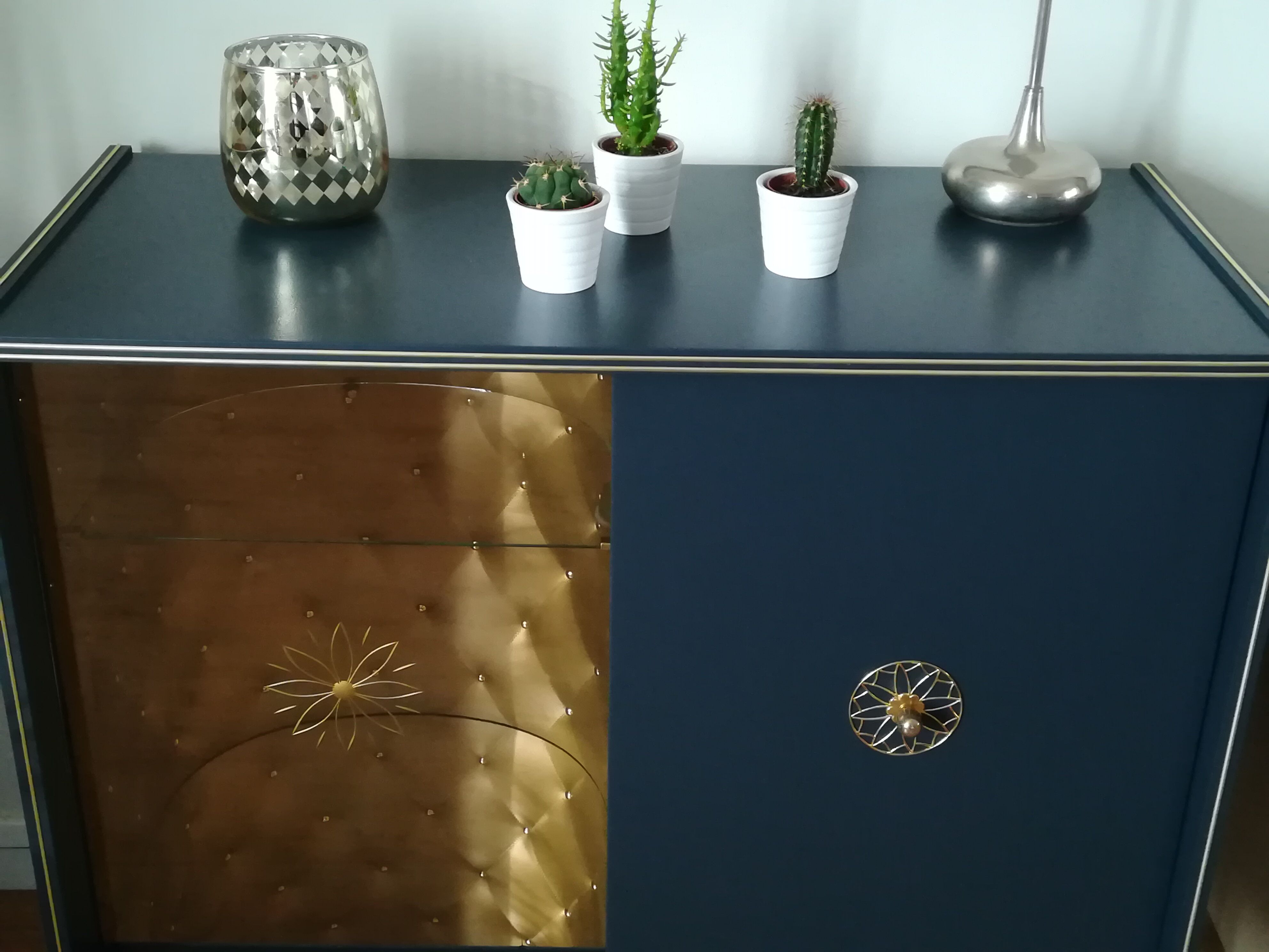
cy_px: 476
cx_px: 634
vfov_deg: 33.6
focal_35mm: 43
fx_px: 1576
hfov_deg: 43.9
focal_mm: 3.83
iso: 400
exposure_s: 1/33.3
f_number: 2.2
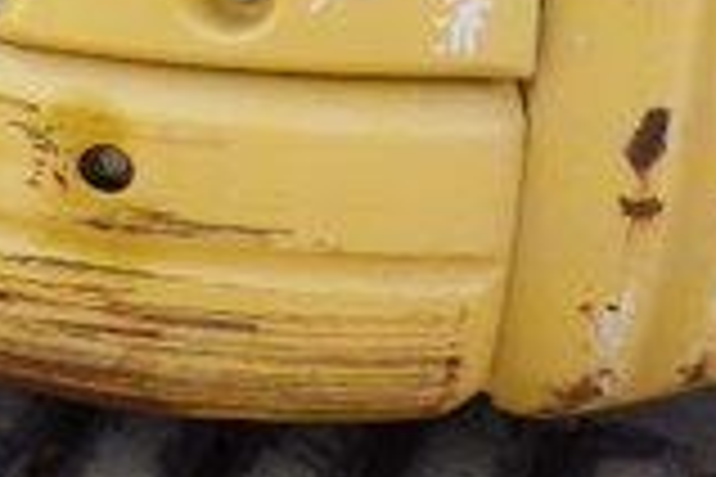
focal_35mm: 88
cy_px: -270
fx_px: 1750
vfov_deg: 14.4
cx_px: -86
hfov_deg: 21.8
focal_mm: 5
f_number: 4.2
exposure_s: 1/500
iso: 125
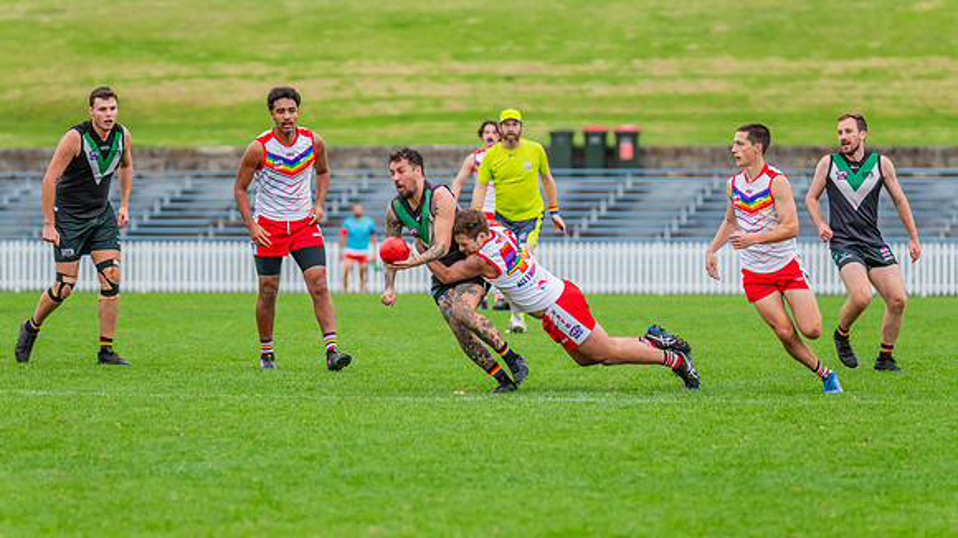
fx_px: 6969
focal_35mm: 274
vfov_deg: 4.4
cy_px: 265
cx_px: 456
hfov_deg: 7.9
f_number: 4.5
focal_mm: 250
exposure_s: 1/1000
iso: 800
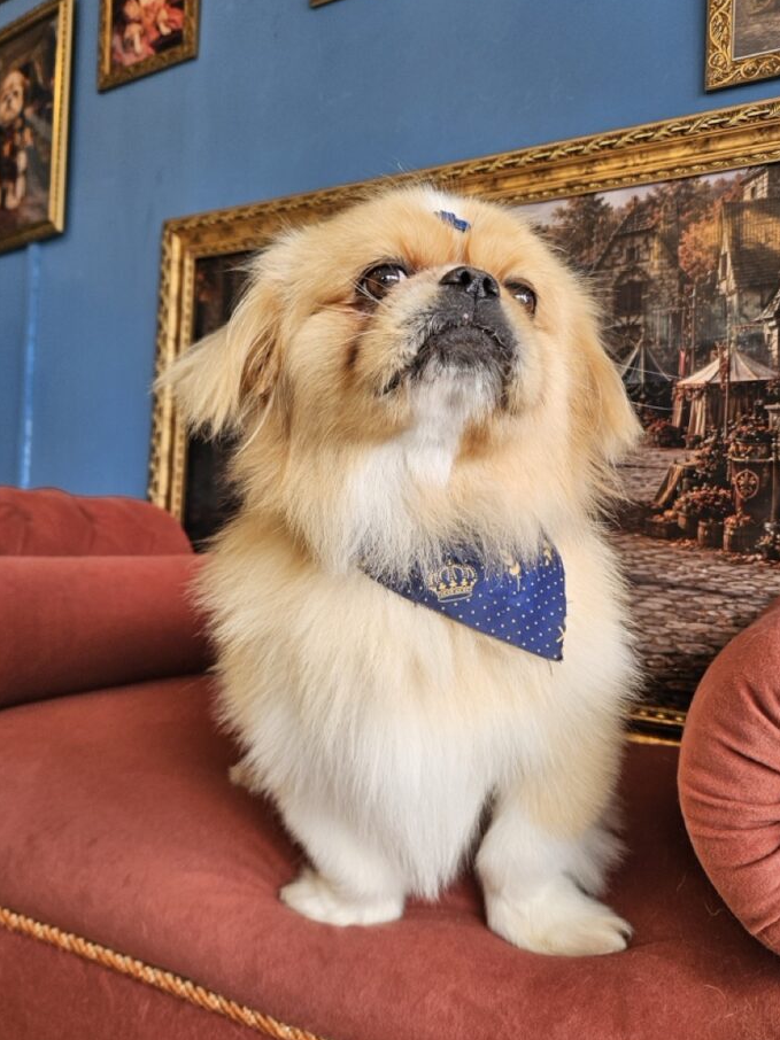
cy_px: 481
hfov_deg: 53.0
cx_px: 383
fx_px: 782
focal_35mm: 26
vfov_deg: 67.2
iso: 50
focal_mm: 5.4
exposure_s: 1/120
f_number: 1.8
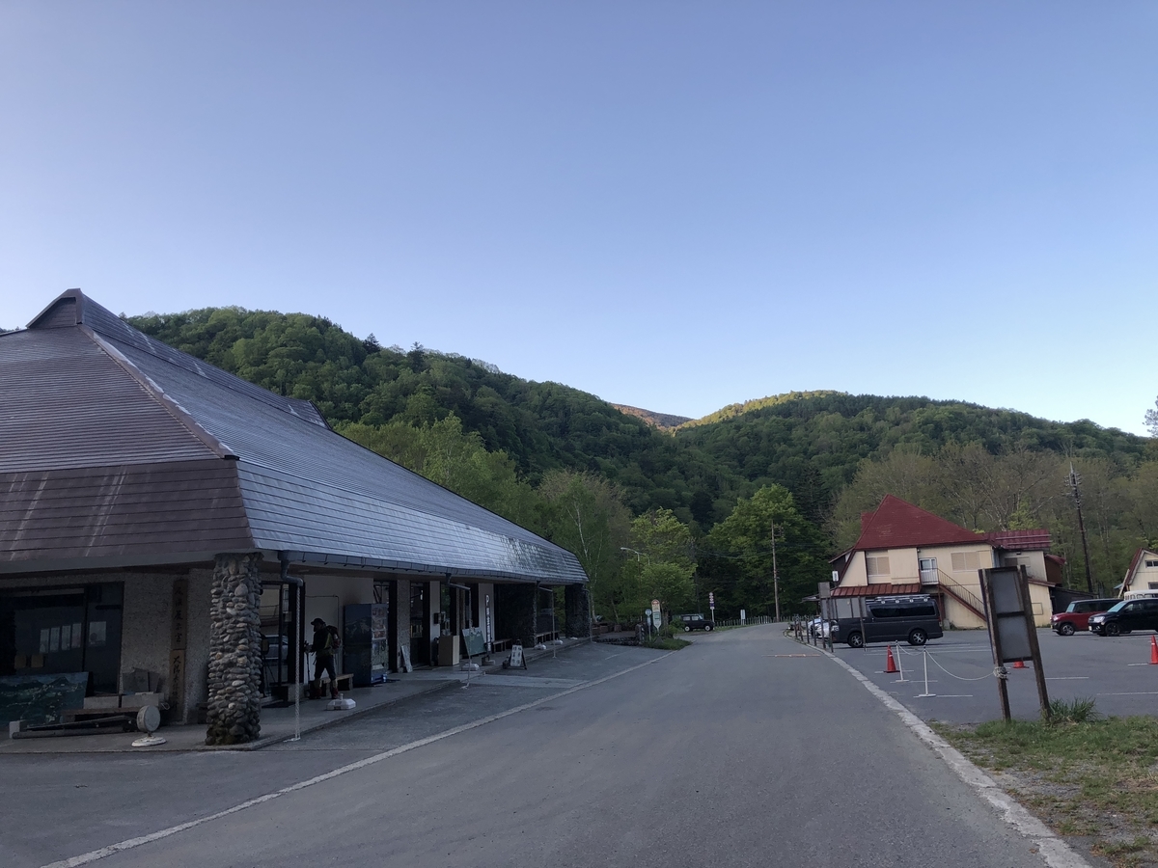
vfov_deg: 49.7
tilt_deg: +10.1
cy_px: 434
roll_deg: +2.0
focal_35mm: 28
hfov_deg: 63.4
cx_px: 579
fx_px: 937
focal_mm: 3.99
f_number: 1.8
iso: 20
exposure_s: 1/226
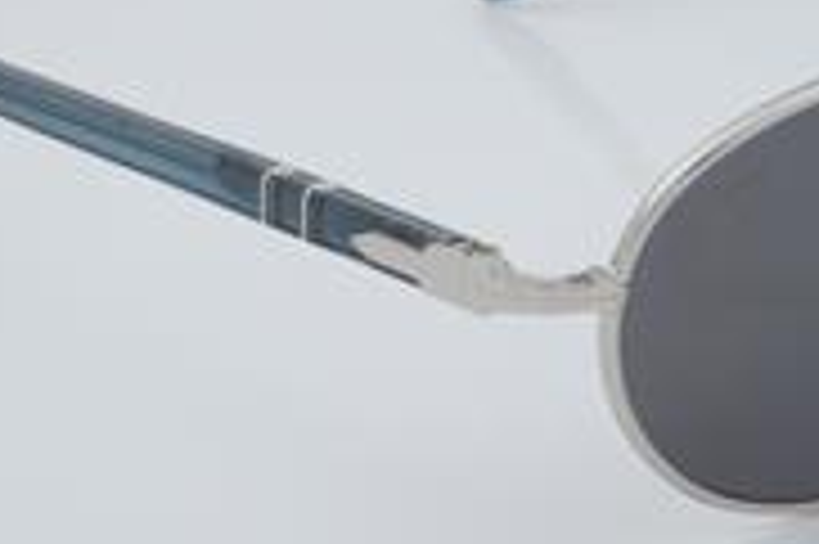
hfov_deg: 12.4
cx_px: 652
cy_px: 139
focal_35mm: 165
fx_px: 3750
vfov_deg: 8.3
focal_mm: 50
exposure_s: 1/3
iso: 100
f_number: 32
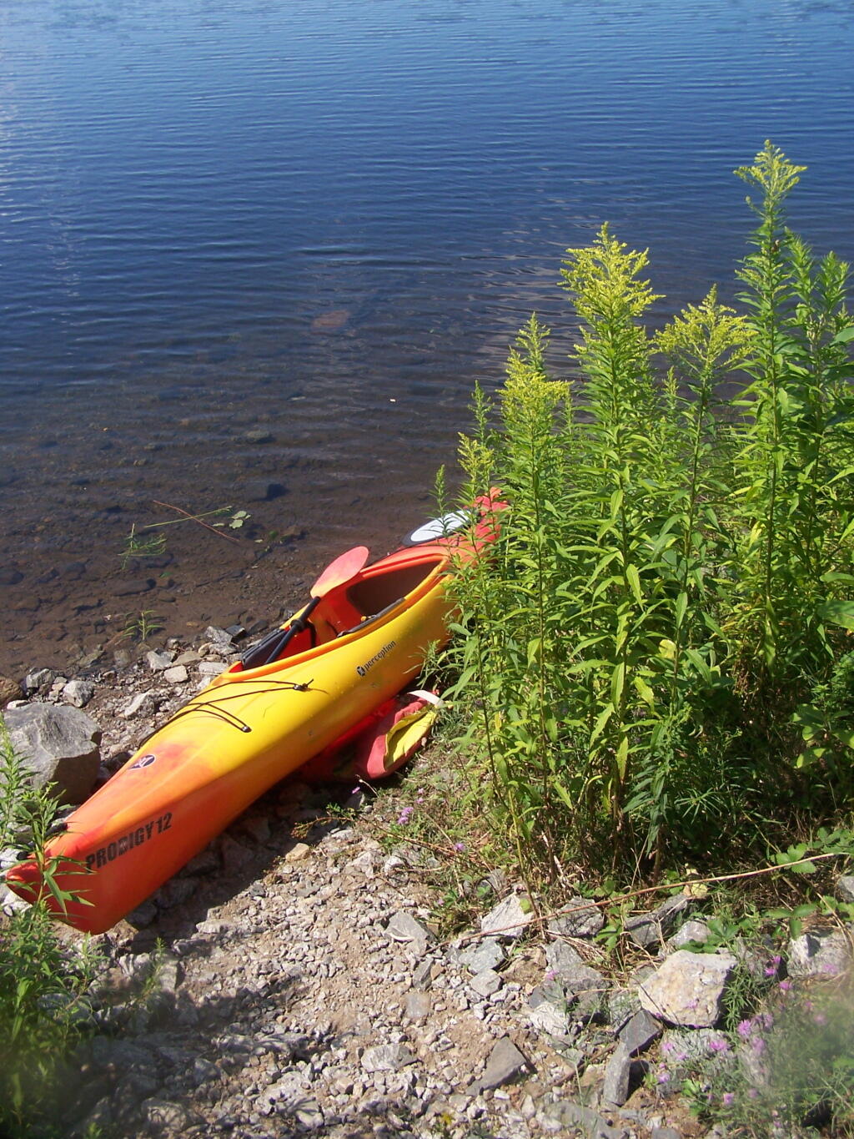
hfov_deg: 37.7
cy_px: 570
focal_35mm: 38
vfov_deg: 49.0
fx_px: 1250
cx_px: 427
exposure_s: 1/640
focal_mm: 6.3
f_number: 4
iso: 100
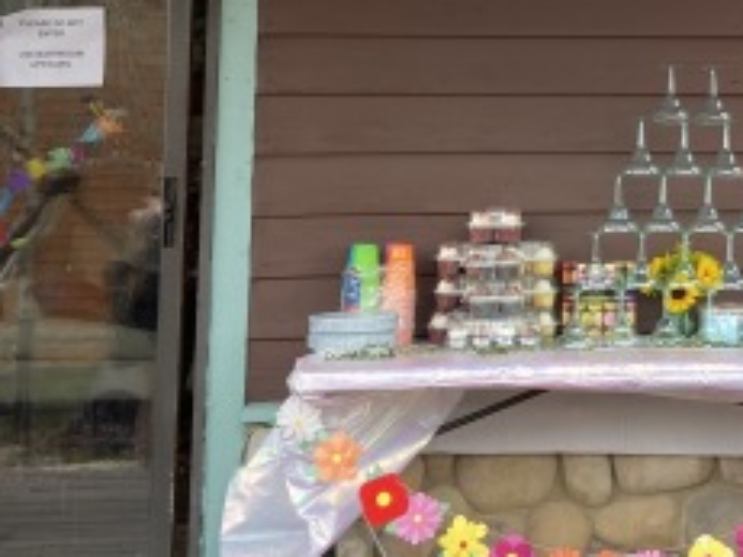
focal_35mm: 72
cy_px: 55
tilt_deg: +4.3
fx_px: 1545
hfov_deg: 26.0
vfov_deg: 20.0
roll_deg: -0.4
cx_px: 688
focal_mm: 4.25
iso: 32
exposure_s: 1/386
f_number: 1.8
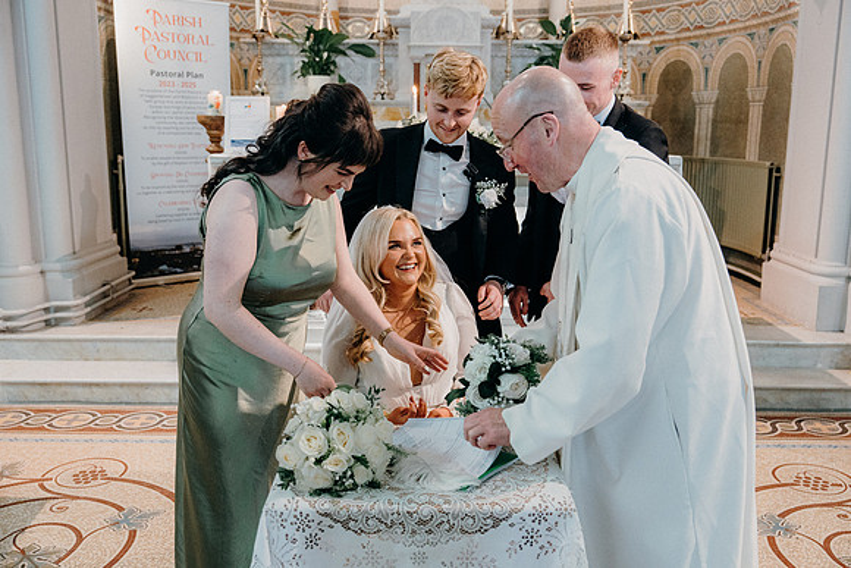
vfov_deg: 38.9
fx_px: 804
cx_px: 426
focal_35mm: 34
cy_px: 284
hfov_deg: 55.8
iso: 4000
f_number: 3.5
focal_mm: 34
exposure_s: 1/160
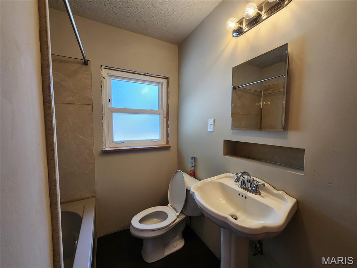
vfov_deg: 89.9
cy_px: 134
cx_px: 178
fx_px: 134
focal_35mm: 13
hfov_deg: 106.2
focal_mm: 2.2
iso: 80
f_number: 2.2
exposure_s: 1/60.2
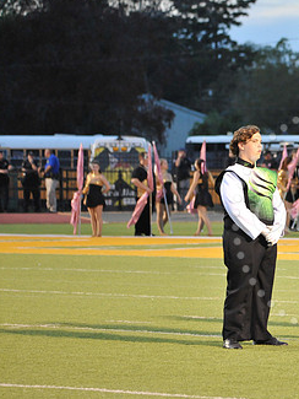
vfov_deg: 7.7
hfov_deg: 5.8
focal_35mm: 257
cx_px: 349
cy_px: 220
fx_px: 2958
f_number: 5.6
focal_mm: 150
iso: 4000
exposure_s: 1/200
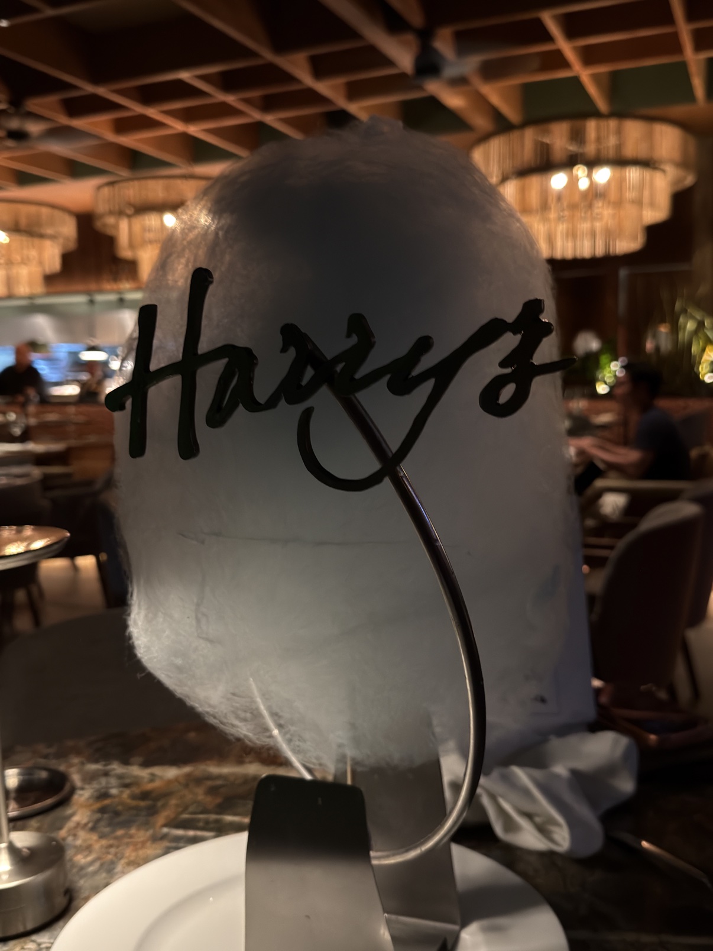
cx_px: 356
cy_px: 476
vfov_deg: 52.6
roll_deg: +0.3
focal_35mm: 35
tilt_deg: -5.3
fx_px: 961
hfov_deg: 40.7
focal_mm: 6.76
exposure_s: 1/21
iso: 800
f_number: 1.78
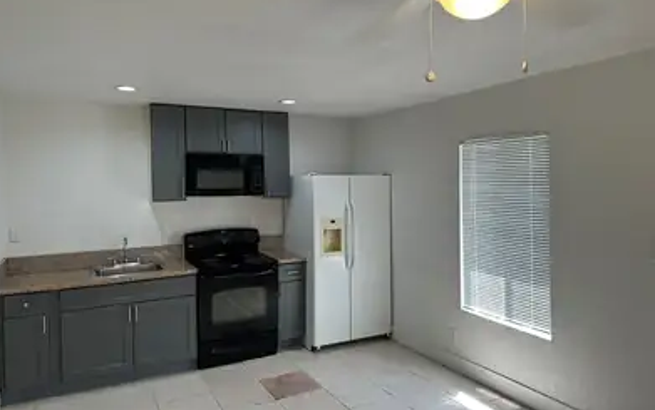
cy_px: 187
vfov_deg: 47.6
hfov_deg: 70.4
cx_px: 322
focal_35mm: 26
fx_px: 464
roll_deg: +1.6
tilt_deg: -0.4
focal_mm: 6.86
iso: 80
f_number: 1.78
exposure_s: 1/120
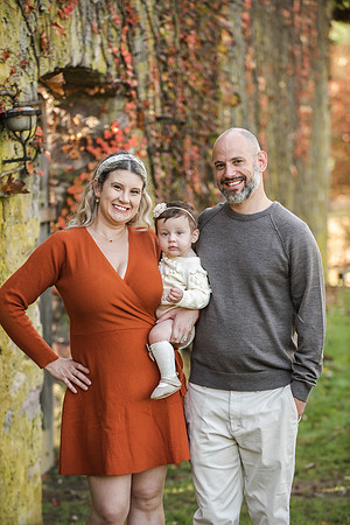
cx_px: 175
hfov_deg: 10.2
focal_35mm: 135
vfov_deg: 15.2
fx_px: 1969
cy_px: 262
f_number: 4
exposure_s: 1/500
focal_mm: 135
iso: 800
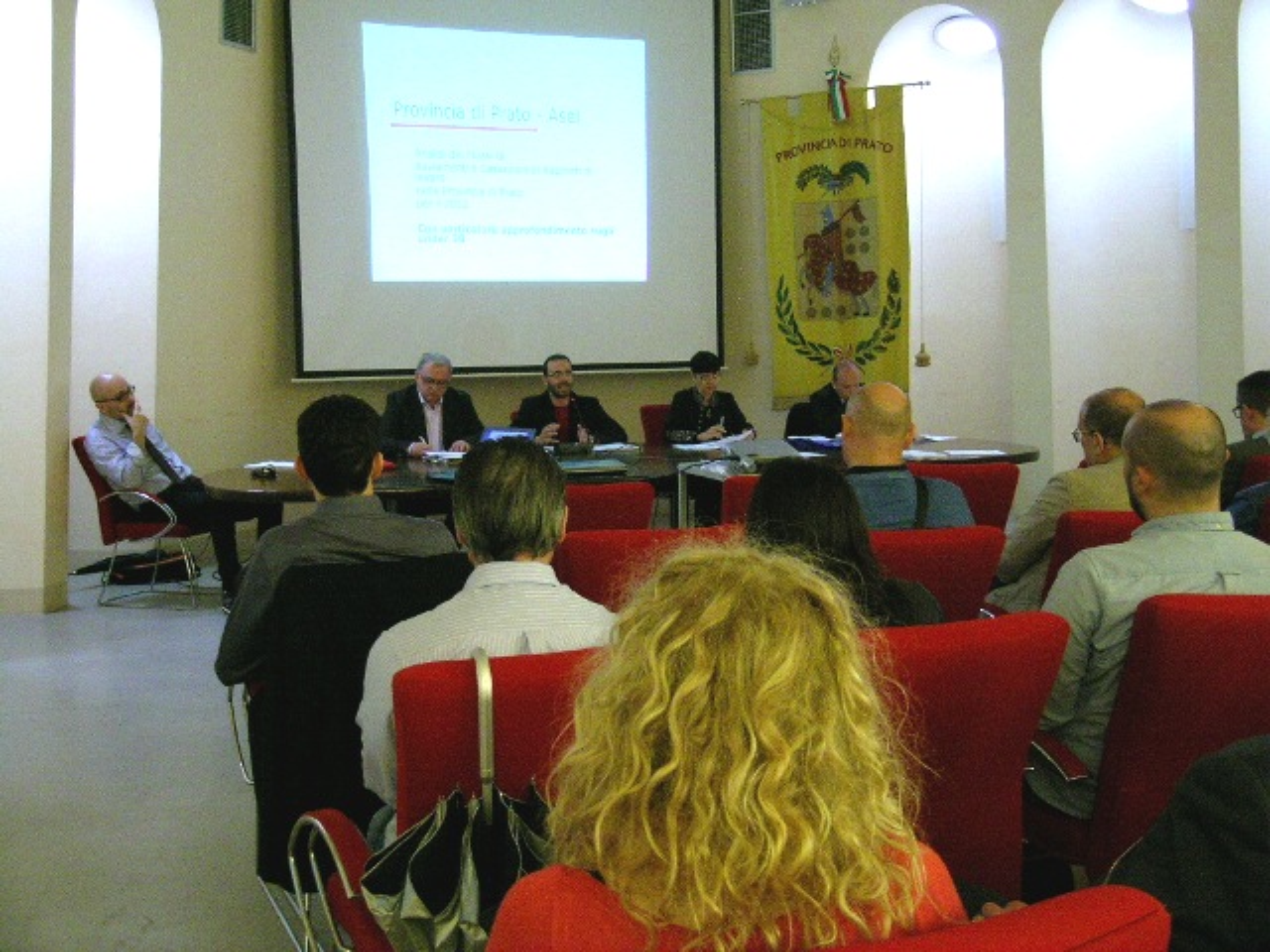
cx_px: 635
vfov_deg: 34.3
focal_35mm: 42
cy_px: 476
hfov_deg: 44.8
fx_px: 1541
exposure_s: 1/30
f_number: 3.2
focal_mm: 8.7
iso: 400
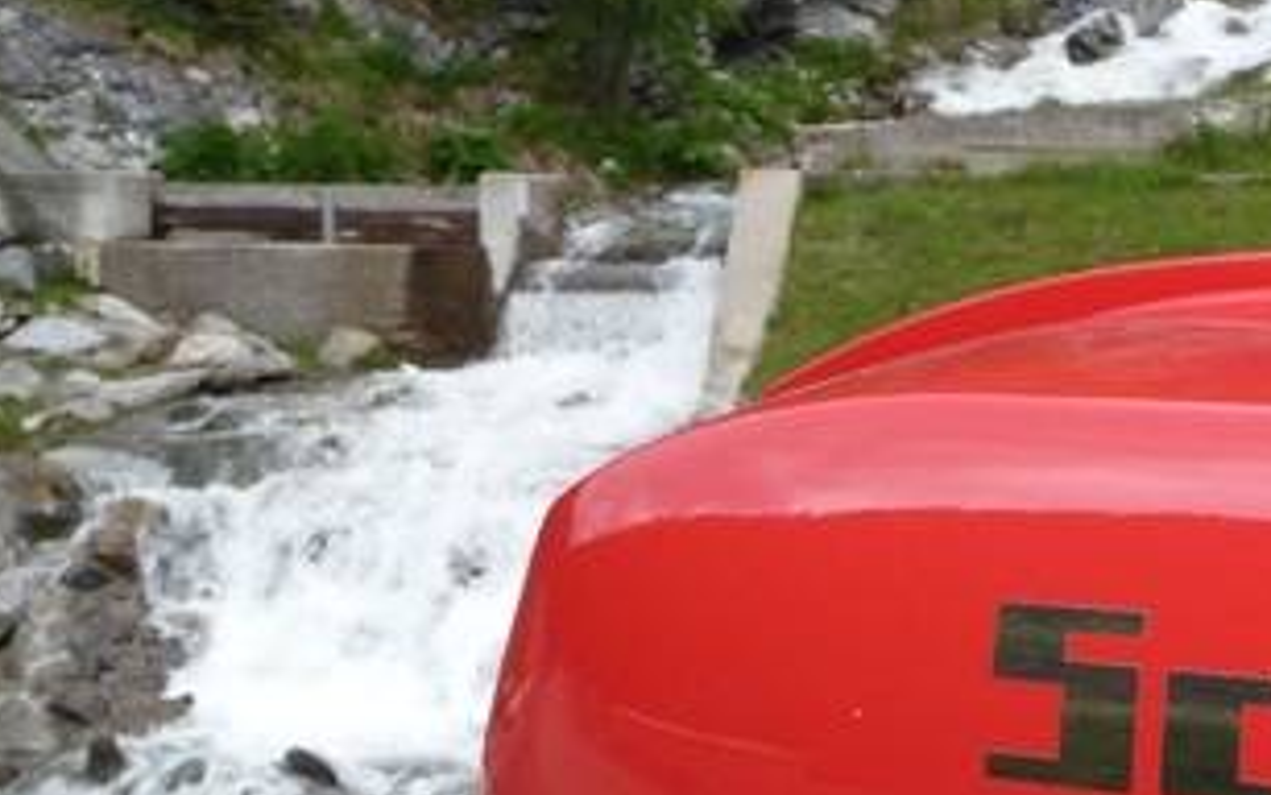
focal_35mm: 83
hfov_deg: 24.2
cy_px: 484
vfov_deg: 15.7
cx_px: 1159
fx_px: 2876
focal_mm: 5
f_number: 3.4
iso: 100
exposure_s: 1/400
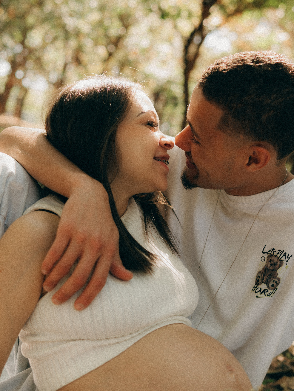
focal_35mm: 49
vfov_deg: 38.9
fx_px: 555
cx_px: 146
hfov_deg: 29.7
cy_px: 176
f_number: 2.2
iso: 100
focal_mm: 30
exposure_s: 1/125
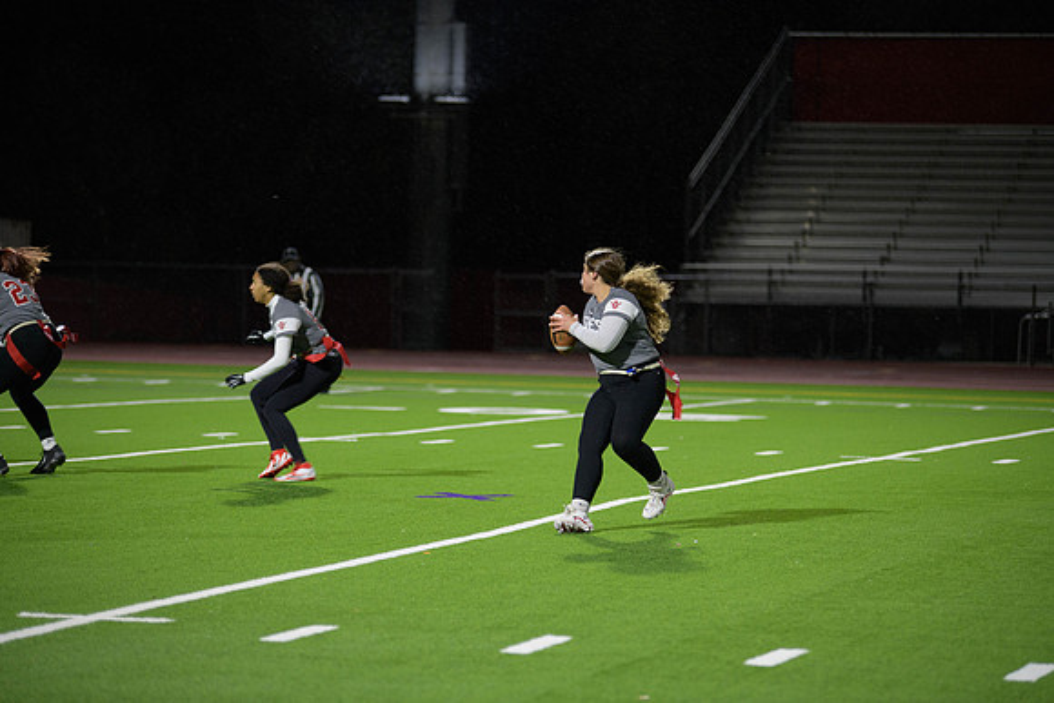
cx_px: 527
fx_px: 4100
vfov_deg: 9.8
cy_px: 352
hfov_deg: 14.7
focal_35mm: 140
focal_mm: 140
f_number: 2.8
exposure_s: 1/200
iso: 1000
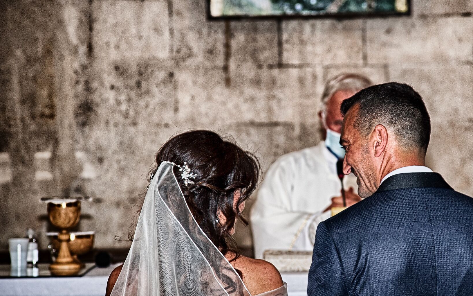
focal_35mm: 270
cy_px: 153
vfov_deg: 4.9
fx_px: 3481
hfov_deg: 7.8
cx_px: 315
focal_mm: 180
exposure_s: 1/40
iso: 100
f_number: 8
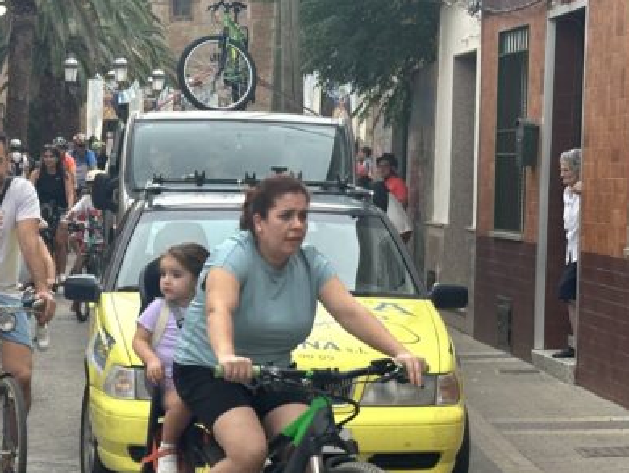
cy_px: 410
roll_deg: -0.3
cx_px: 81
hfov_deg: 15.5
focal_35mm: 126
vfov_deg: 11.7
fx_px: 2291
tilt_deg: -6.4
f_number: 1.78
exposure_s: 1/383
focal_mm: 6.86
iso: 64
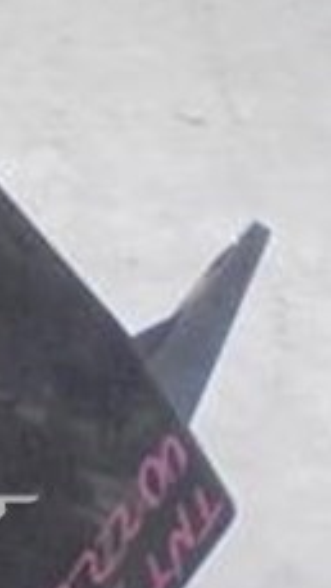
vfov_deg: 26.3
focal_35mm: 79
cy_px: 483
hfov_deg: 13.6
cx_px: -272
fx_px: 1231
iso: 800
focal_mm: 4.6
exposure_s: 1/25
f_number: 3.5
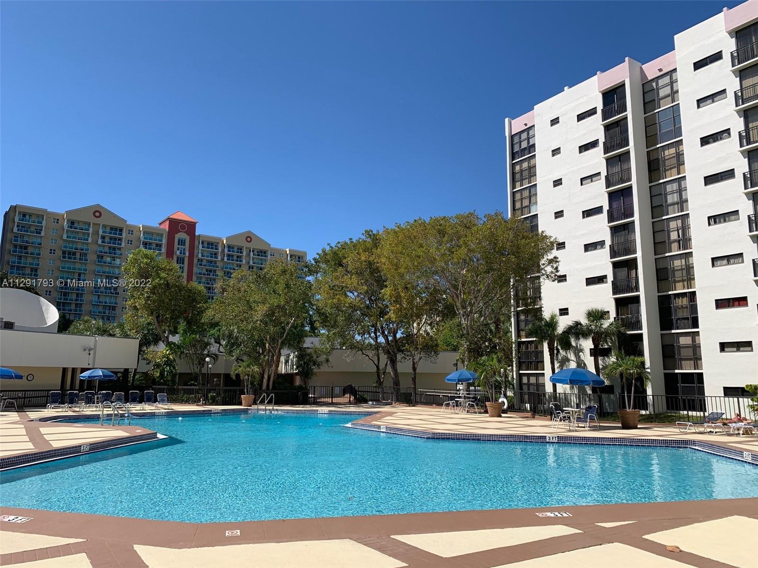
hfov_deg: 67.3
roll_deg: -0.7
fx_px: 569
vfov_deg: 53.1
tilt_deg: +9.5
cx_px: 379
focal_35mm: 26
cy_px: 284
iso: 25
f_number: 1.8
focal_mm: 4.25
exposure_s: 1/3185
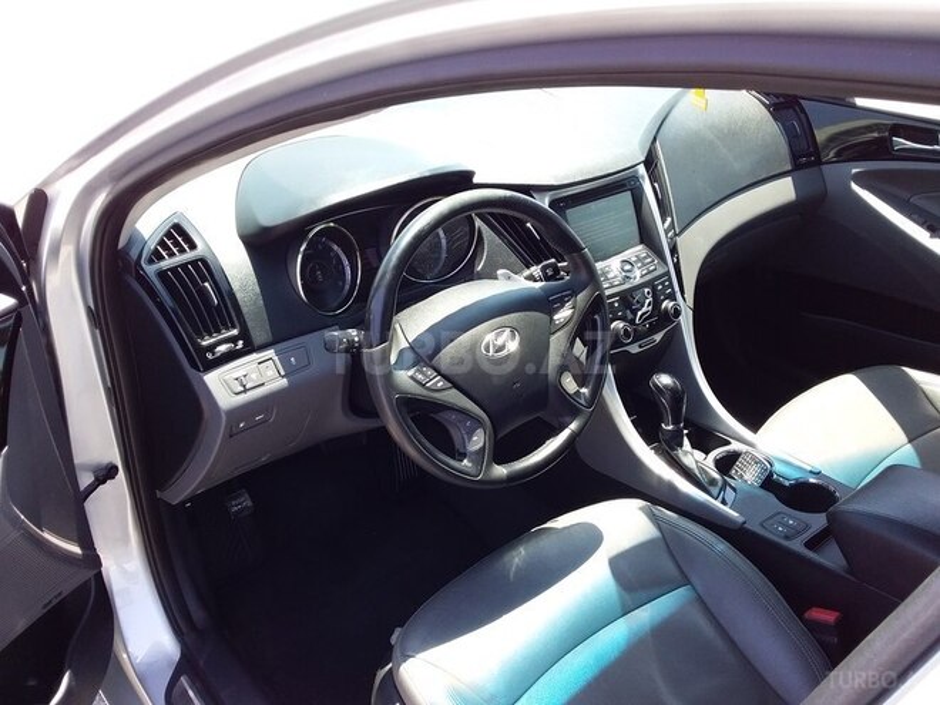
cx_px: 470
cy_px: 352
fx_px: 842
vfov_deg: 45.4
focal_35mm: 31
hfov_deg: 58.4
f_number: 2.2
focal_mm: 3.3
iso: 40
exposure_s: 1/148
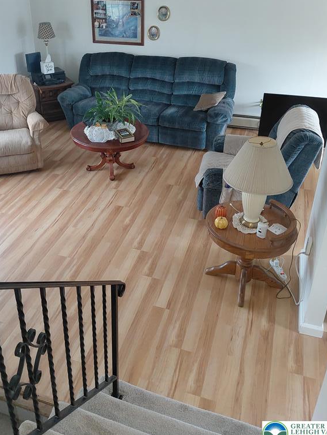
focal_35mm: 34
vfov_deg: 53.2
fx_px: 428
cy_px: 154
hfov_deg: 41.6
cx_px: 128
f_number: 1.8
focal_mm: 4.69
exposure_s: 1/60
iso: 400
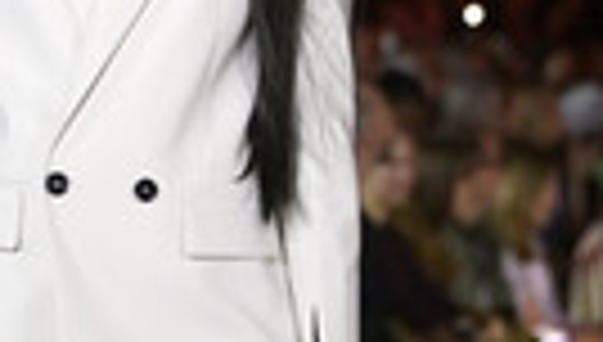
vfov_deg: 2.2
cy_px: -32
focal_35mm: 562
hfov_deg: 3.8
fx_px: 9004
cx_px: 164
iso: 3200
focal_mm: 160
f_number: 5.6
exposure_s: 1/250
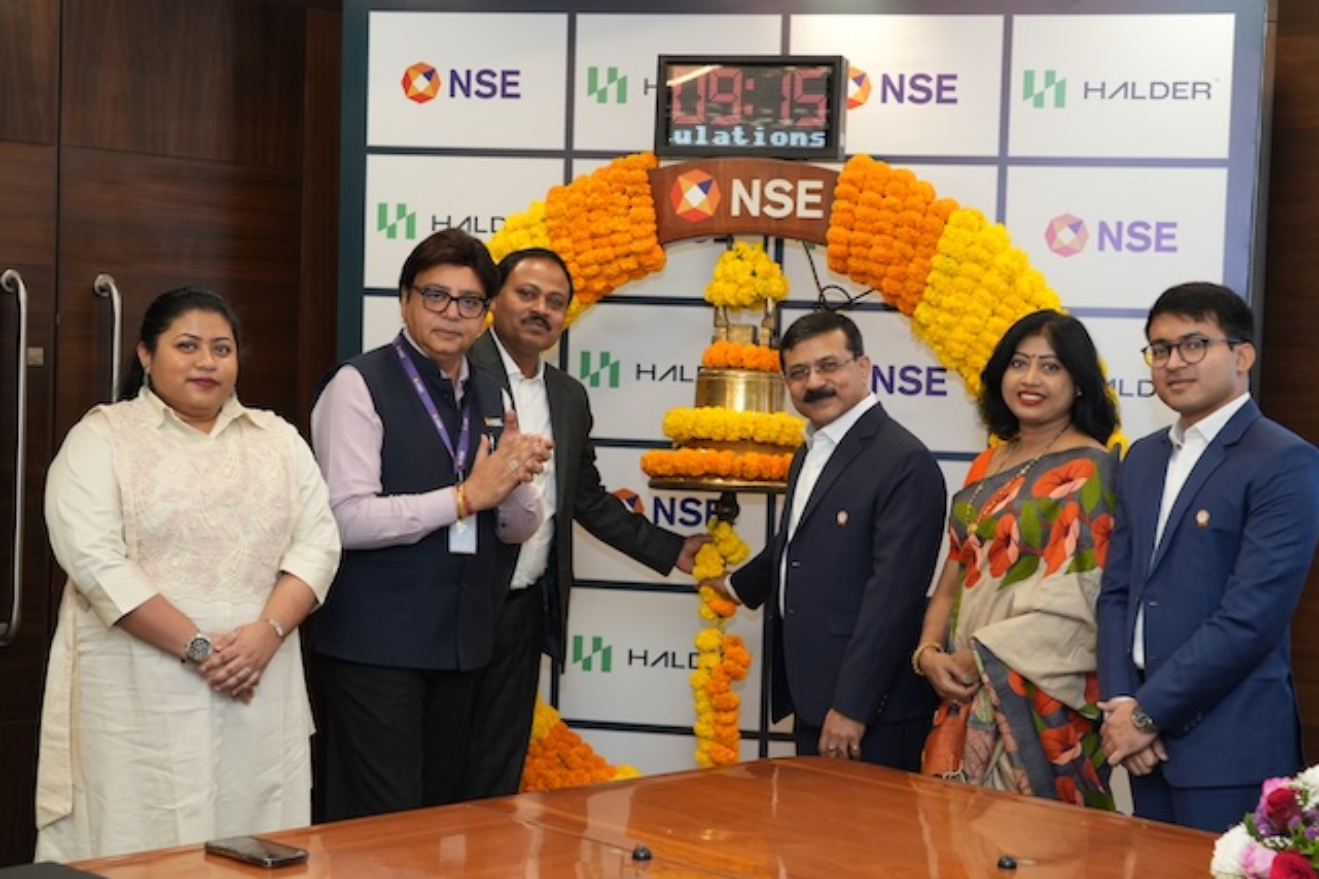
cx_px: 698
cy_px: 448
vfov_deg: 23.0
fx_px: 2161
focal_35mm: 59
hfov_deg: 33.9
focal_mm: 54
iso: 1600
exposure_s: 1/125
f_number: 6.3
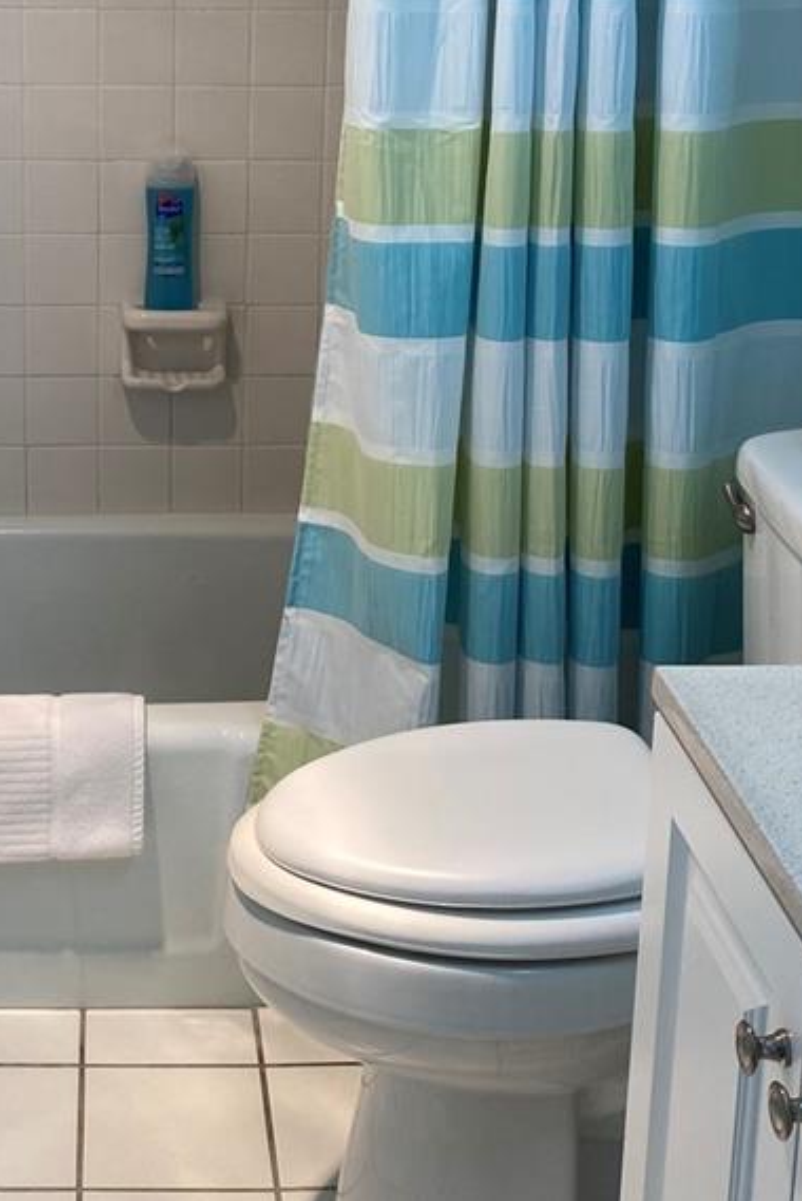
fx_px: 1902
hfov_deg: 23.5
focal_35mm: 57
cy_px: 283
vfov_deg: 34.2
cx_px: 163
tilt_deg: -12.1
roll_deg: -0.2
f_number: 1.8
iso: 64
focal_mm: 4.25
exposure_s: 1/120
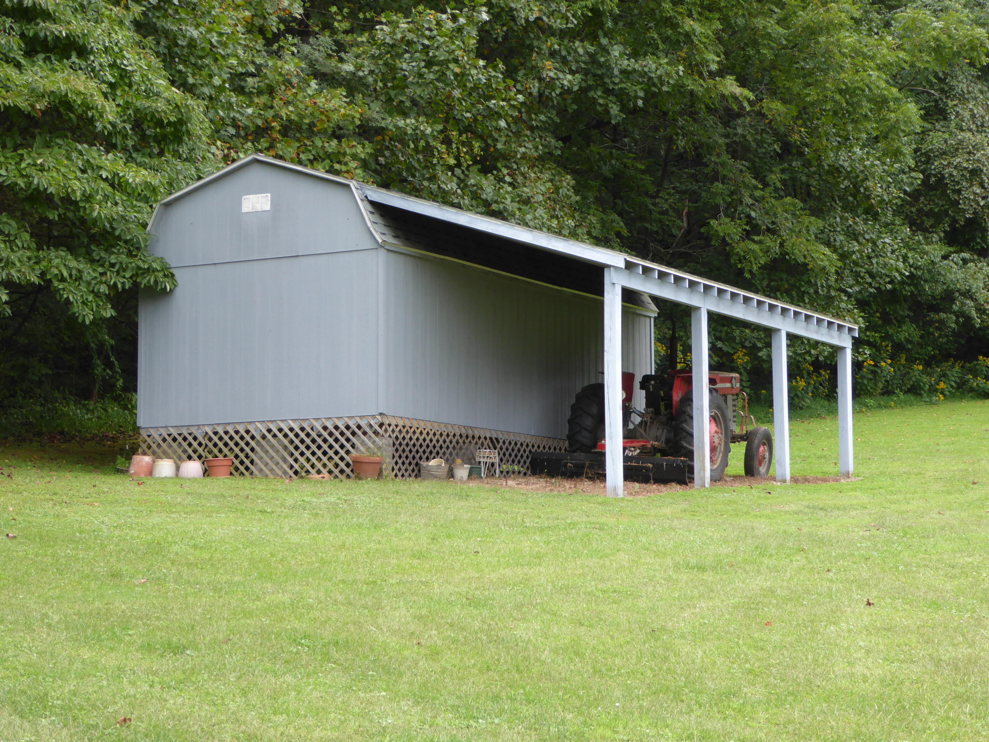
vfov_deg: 19.9
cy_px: 371
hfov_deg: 26.3
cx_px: 494
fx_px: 2114
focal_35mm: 74
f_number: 4.6
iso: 100
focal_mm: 13.2
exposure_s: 1/50
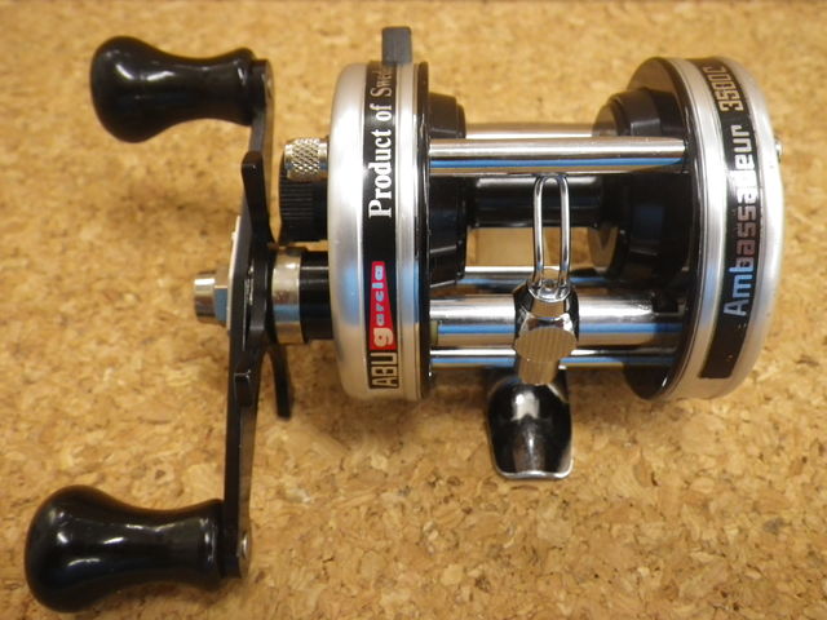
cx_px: 414
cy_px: 310
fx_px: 812
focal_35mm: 34
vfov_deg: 41.8
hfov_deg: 54.0
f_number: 3.8
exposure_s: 1/50
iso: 500
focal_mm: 6.1
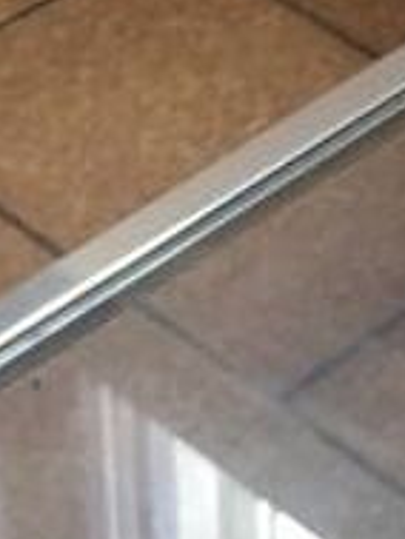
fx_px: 3179
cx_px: 781
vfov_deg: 9.5
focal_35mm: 204
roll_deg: -3.4
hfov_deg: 7.1
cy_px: -173
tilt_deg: -33.5
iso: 50
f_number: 2.2
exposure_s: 1/33
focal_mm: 4.15
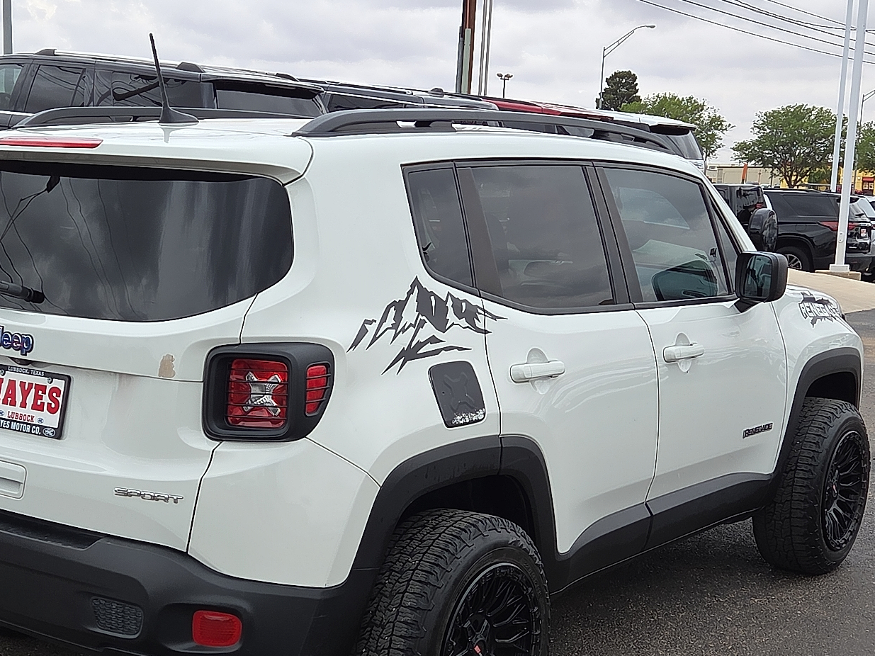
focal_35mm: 57
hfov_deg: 33.7
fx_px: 1441
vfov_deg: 25.6
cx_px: 344
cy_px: 411
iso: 76
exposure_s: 1/1667
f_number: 1.8
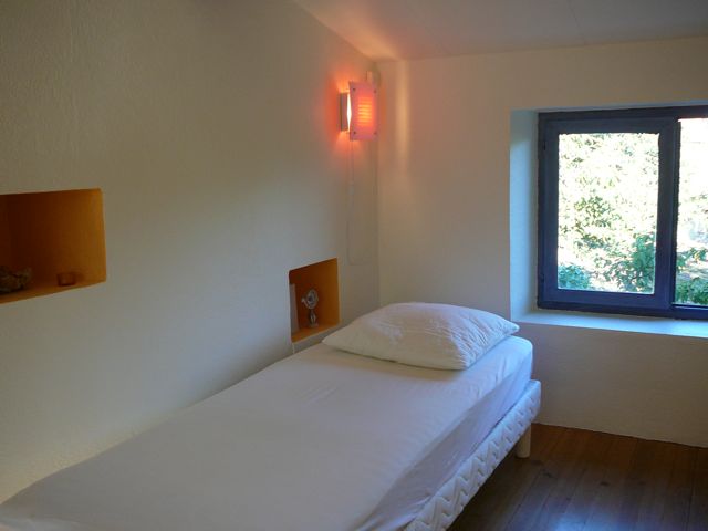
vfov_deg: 40.7
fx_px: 716
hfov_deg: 52.6
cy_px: 266
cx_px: 354
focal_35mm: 35
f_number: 2.8
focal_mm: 5.2
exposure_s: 1/60
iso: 100
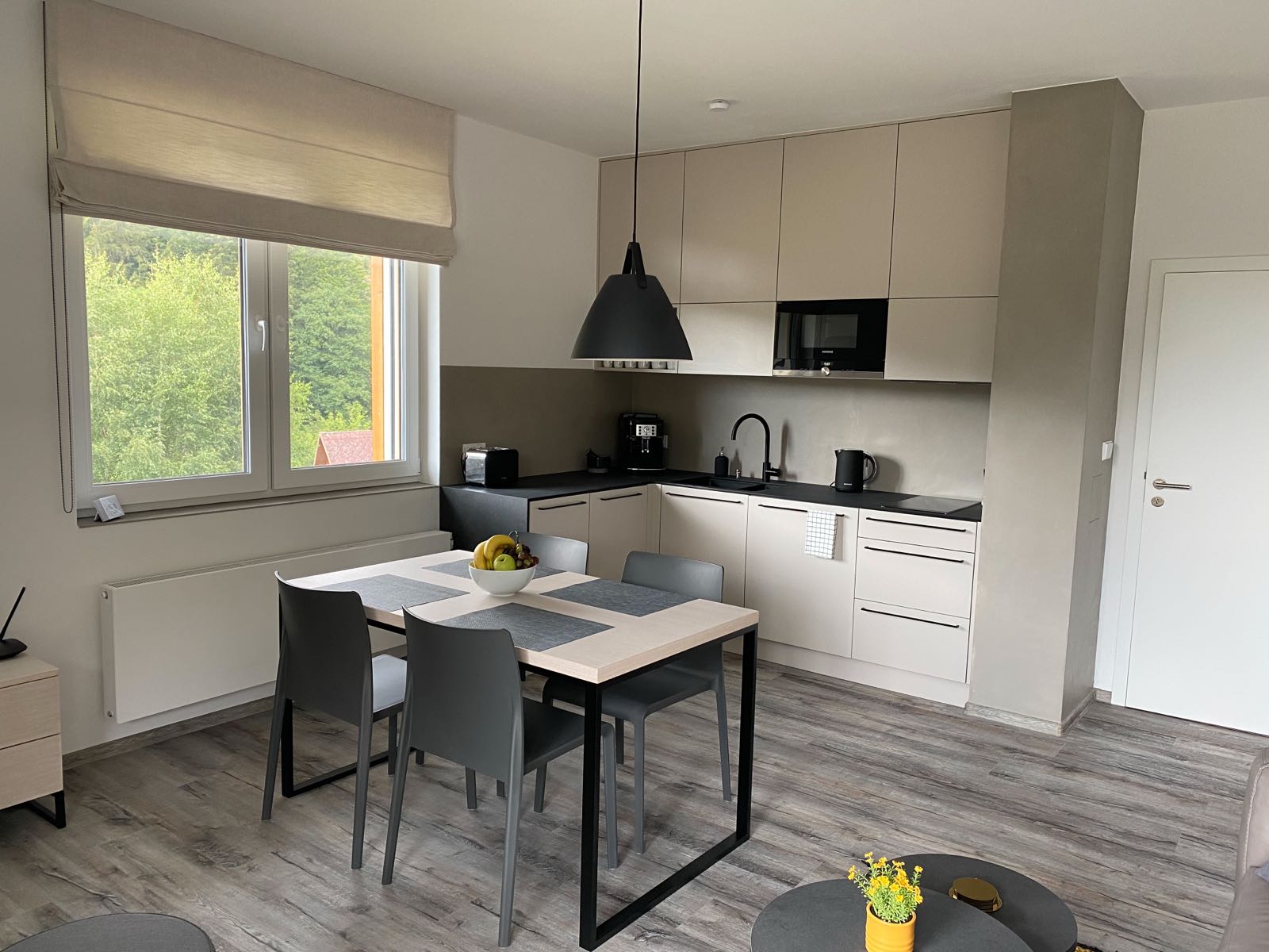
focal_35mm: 26
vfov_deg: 53.1
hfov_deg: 67.3
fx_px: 953
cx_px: 634
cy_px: 476
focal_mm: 4.25
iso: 125
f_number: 1.8
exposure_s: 1/90
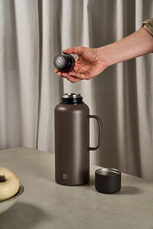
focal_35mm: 70
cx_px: 76
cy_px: 114
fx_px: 446
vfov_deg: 28.8
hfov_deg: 19.5
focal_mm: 70
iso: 1000
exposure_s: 1/30
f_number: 8
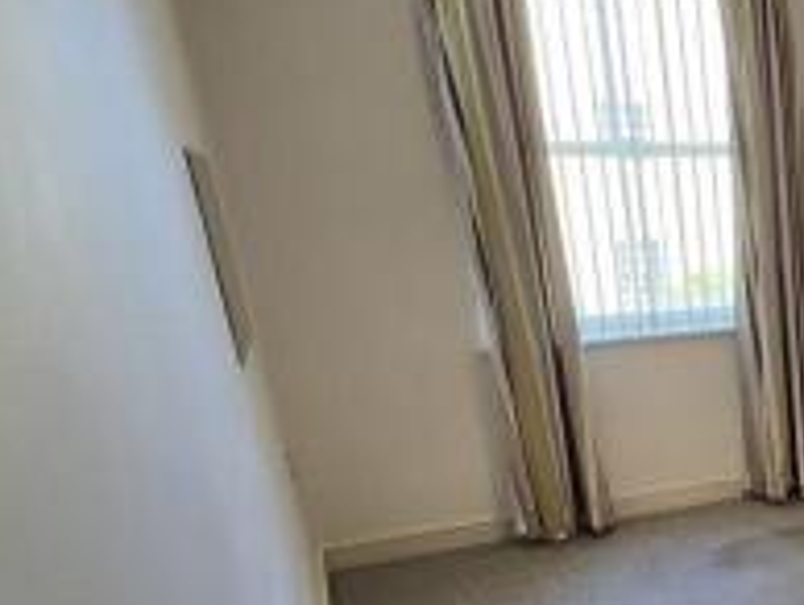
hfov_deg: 37.7
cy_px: 549
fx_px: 907
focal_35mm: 39
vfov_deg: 34.7
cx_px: 935
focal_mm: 2.2
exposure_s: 1/60
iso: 125
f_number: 2.2
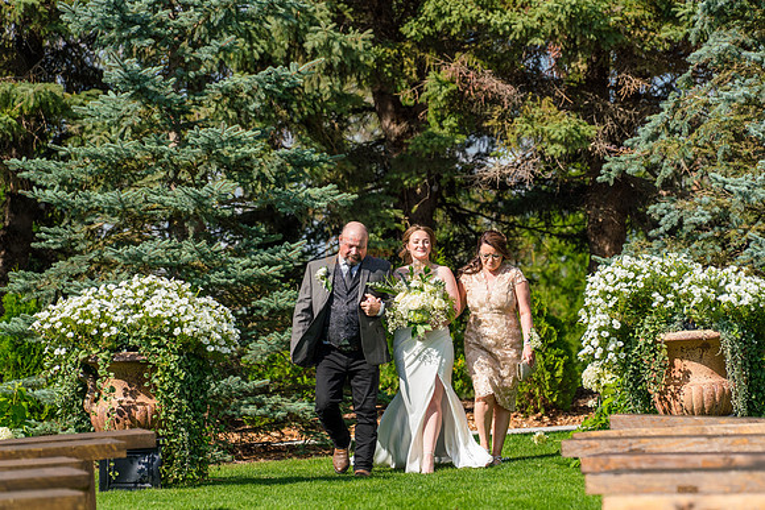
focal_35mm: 187
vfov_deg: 7.3
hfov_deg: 11.0
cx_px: 416
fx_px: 3980
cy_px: 241
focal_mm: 150
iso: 400
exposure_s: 1/3200
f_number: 4
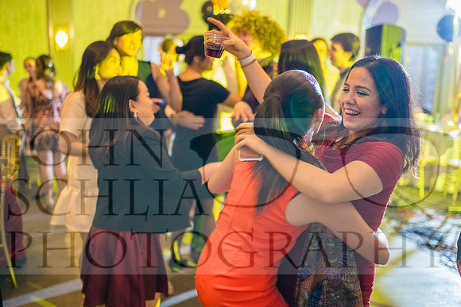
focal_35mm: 35
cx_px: 230
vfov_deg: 37.9
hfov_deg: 54.4
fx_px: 448
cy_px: 154
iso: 6400
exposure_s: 1/50
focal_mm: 35
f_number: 1.4
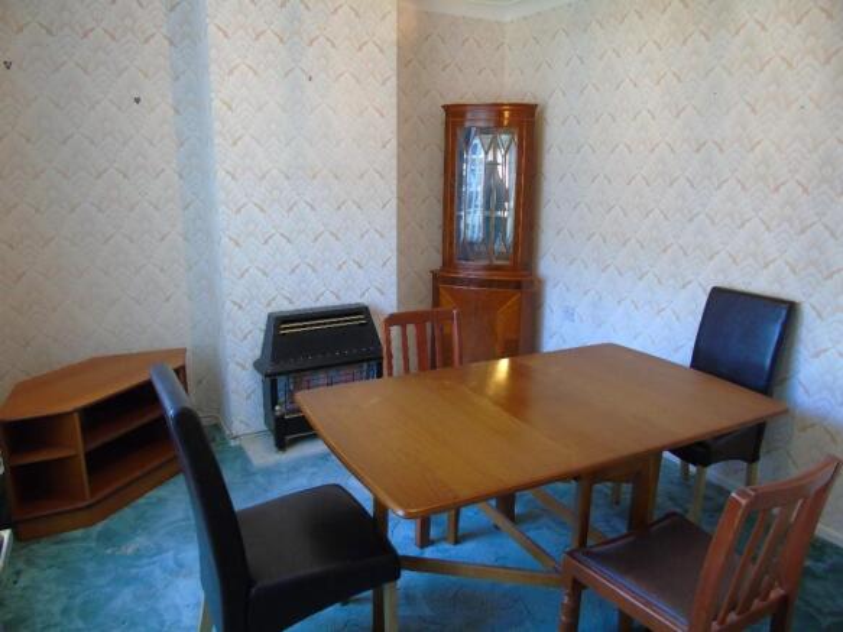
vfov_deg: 54.9
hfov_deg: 69.4
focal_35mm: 25
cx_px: 422
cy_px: 316
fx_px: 609
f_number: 3.4
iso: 400
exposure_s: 1/25
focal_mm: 4.4
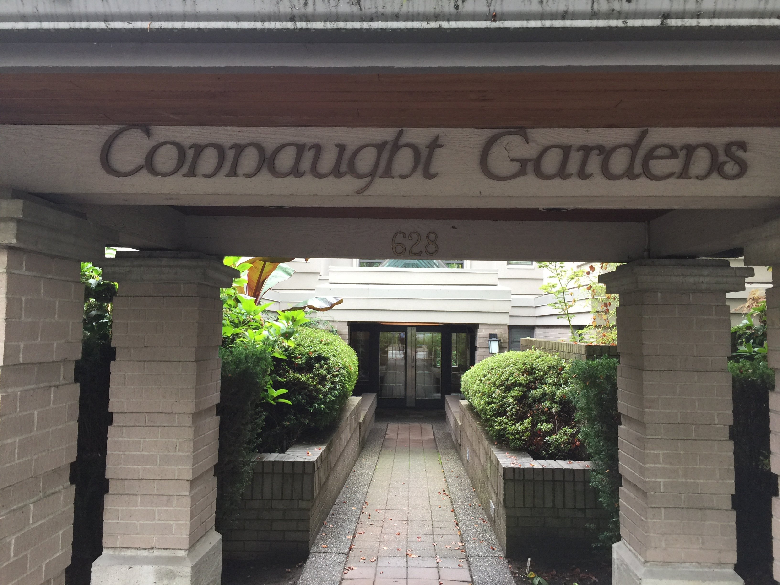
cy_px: 292
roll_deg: -1.0
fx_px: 653
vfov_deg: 48.2
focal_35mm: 29
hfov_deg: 61.7
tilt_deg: +3.5
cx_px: 390
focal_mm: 4.15
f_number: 2.2
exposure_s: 1/40
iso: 32
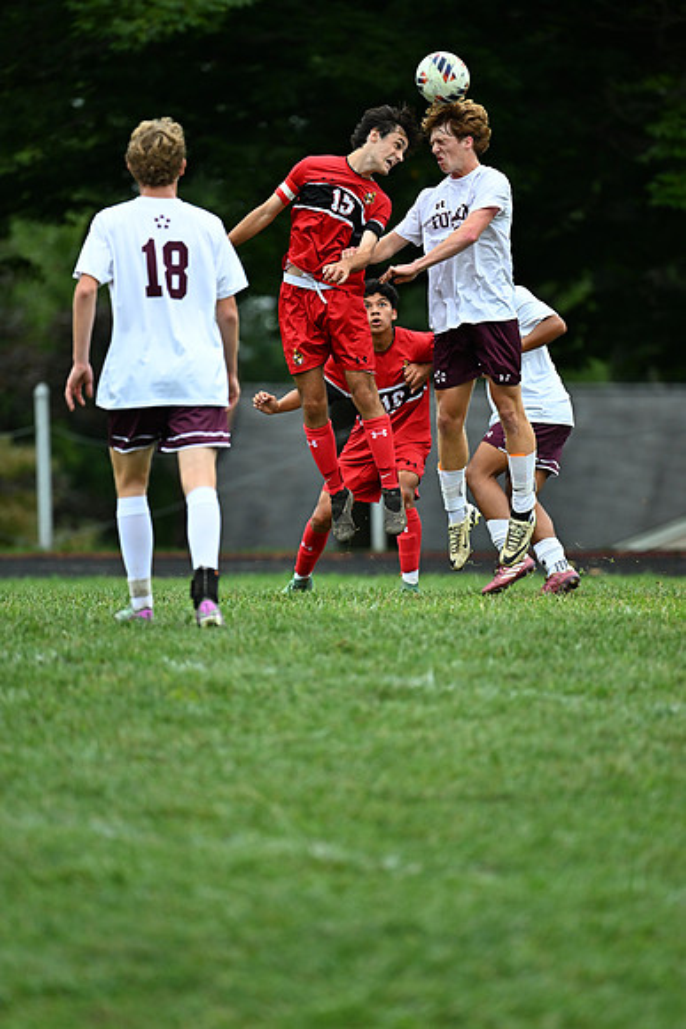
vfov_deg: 5.2
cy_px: 514
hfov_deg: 3.4
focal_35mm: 400
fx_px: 11426
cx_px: 343
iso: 2000
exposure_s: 1/1250
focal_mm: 400
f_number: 4.5
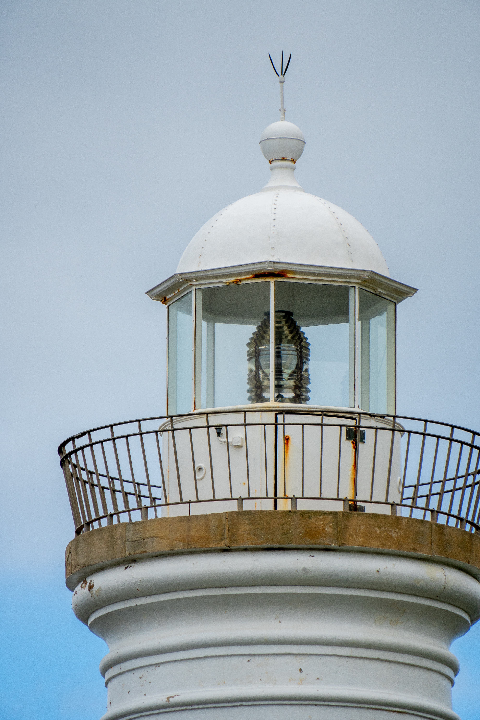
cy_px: 360
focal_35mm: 450
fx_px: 8999
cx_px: 240
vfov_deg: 4.6
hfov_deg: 3.1
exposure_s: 1/500
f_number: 6.3
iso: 125
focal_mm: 300
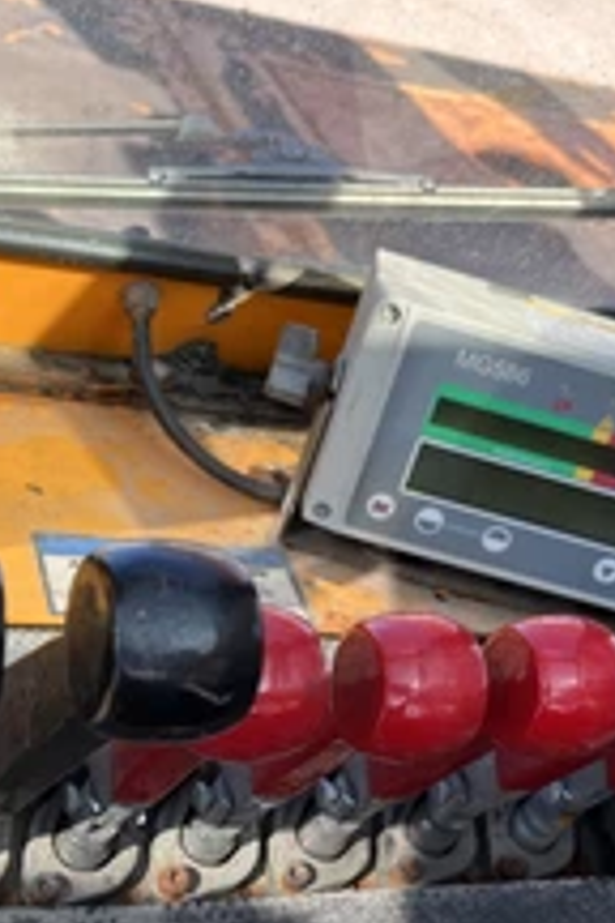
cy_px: 624
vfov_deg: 39.1
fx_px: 1281
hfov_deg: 26.9
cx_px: 252
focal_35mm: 50
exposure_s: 1/539
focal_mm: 5.1
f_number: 1.6
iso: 50
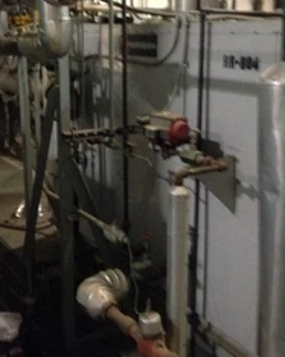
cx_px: 166
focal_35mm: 55
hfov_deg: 27.6
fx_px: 580
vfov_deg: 34.0
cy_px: 136
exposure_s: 1/15
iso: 800
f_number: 2.4
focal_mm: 4.12
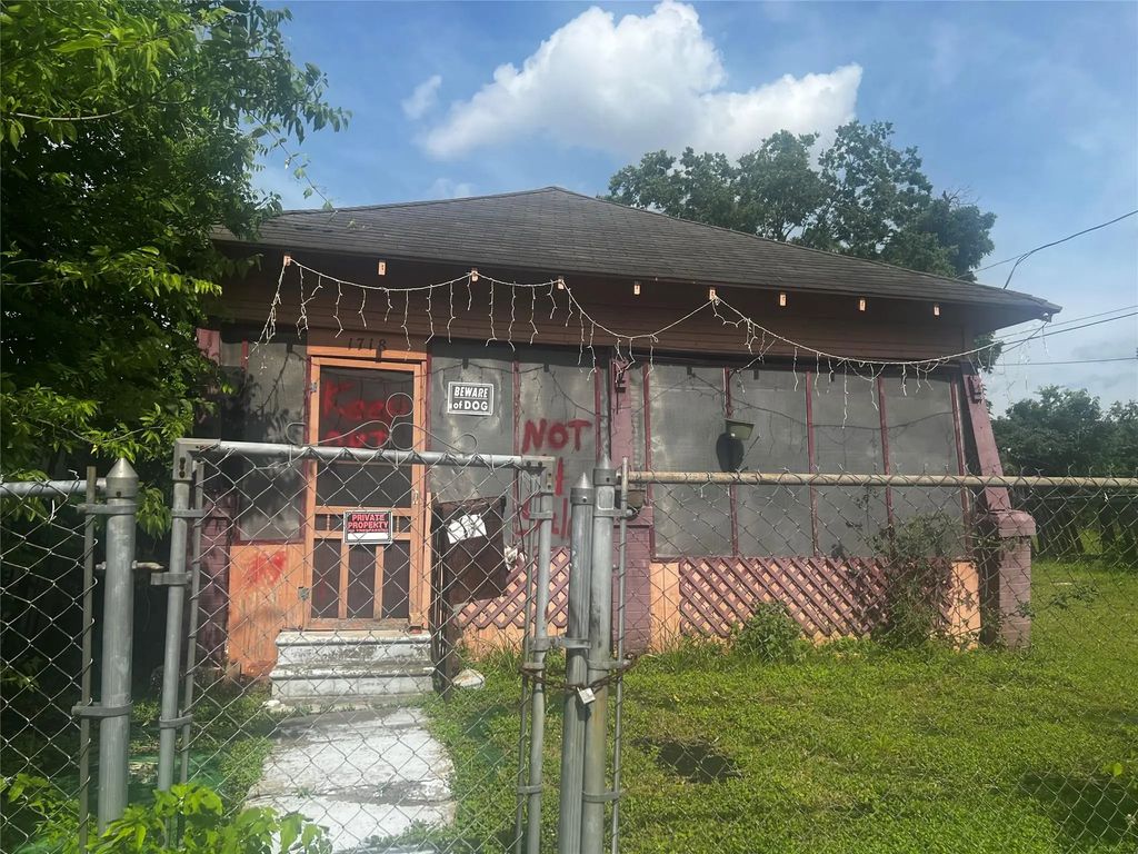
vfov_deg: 53.1
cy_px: 427
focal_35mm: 26
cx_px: 569
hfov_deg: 67.3
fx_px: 855
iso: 50
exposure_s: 1/3831
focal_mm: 5.7
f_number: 1.5
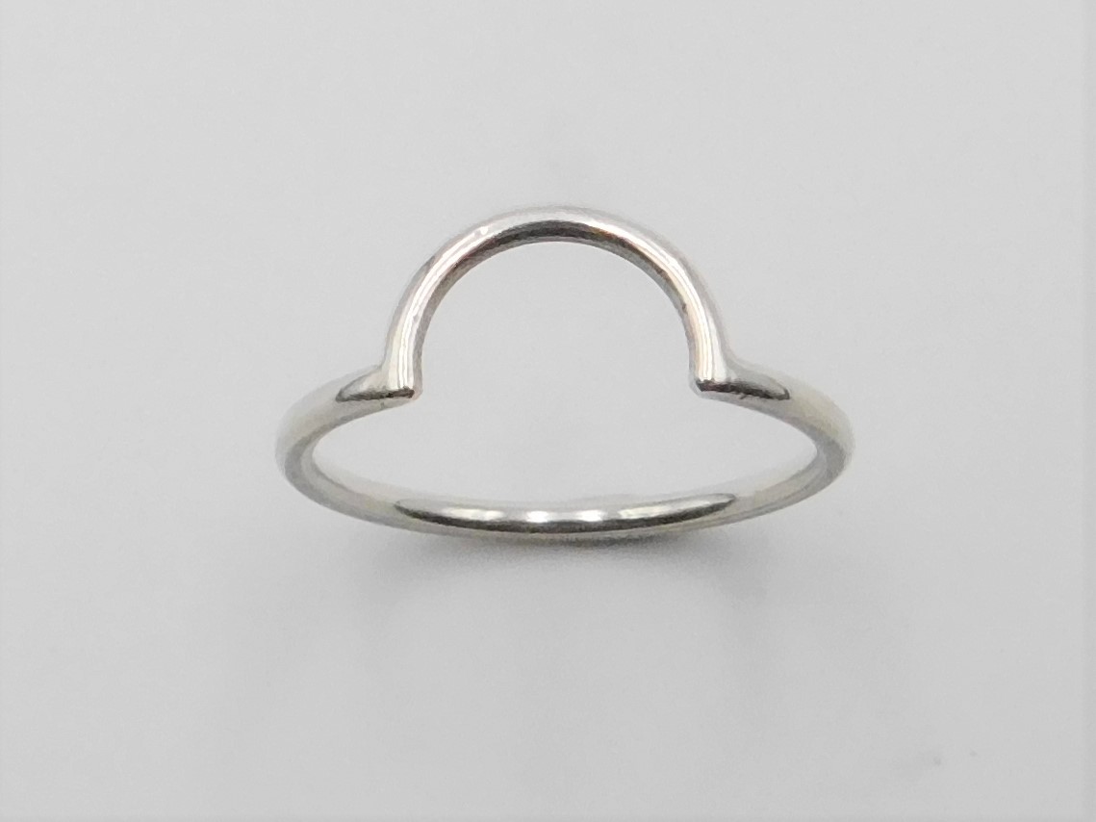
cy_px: 411
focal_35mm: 23
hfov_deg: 73.9
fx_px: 728
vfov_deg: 58.9
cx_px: 548
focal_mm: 4
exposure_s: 1/1250
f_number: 3
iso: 400
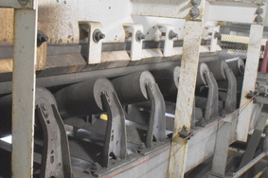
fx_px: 394
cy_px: 114
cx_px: 114
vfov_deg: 25.4
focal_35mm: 53
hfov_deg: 37.5
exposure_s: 1/125
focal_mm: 20
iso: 2800
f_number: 3.8
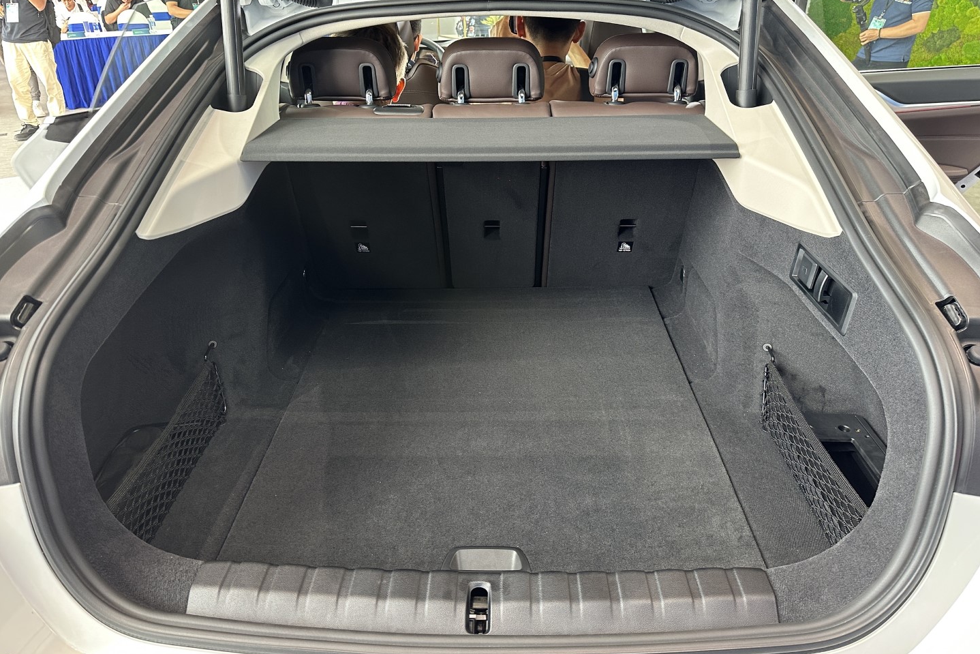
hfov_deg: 71.5
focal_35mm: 25
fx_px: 681
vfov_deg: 51.3
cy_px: 316
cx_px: 490
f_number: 1.78
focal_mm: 6.86
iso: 200
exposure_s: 1/50
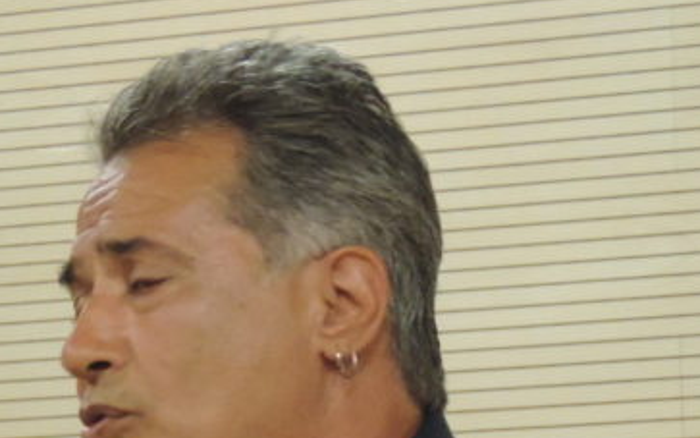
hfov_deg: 4.1
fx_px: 9712
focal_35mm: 509
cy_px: 637
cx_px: 108
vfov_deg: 2.6
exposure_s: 1/20
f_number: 4.5
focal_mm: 30.3
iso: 800
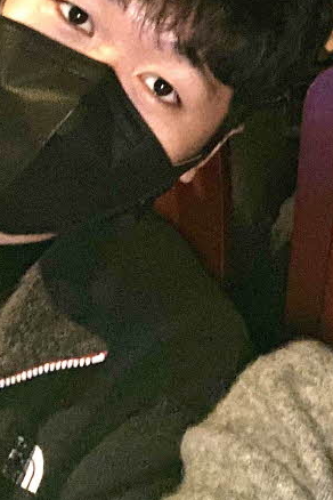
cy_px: 21
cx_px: 338
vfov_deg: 28.9
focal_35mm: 66
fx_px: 916
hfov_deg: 19.9
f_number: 2.2
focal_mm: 2.71
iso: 250
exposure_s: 1/16
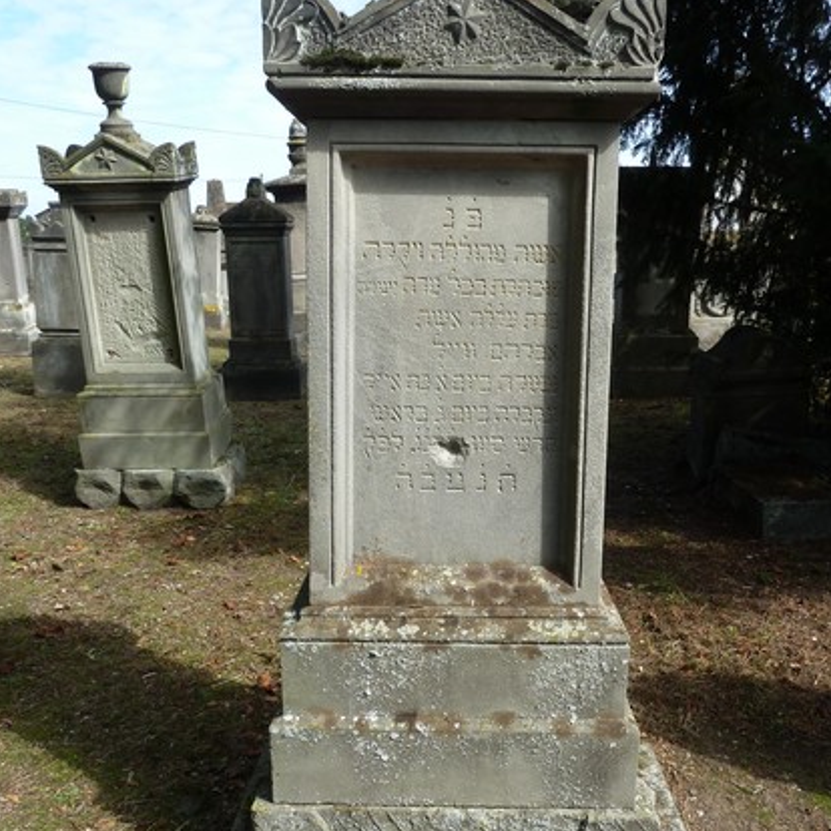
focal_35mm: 32
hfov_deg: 51.1
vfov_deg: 50.8
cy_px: 490
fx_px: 869
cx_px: 432
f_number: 4
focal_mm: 4.1
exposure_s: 1/250
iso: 80
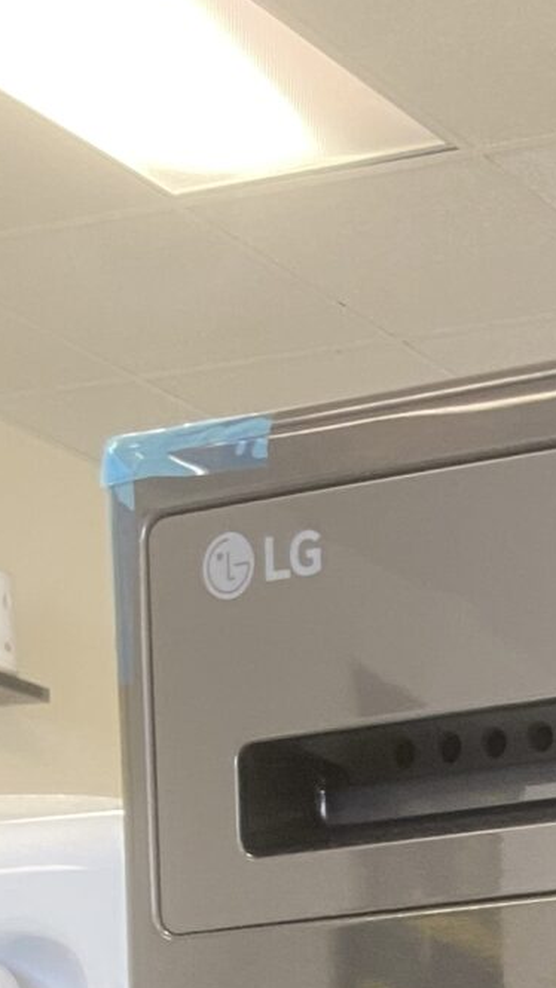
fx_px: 2857
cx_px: 1372
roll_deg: -0.4
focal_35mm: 109
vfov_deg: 16.2
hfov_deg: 9.7
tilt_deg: -3.8
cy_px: 1838
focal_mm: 4.25
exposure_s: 1/42
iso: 100
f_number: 1.8
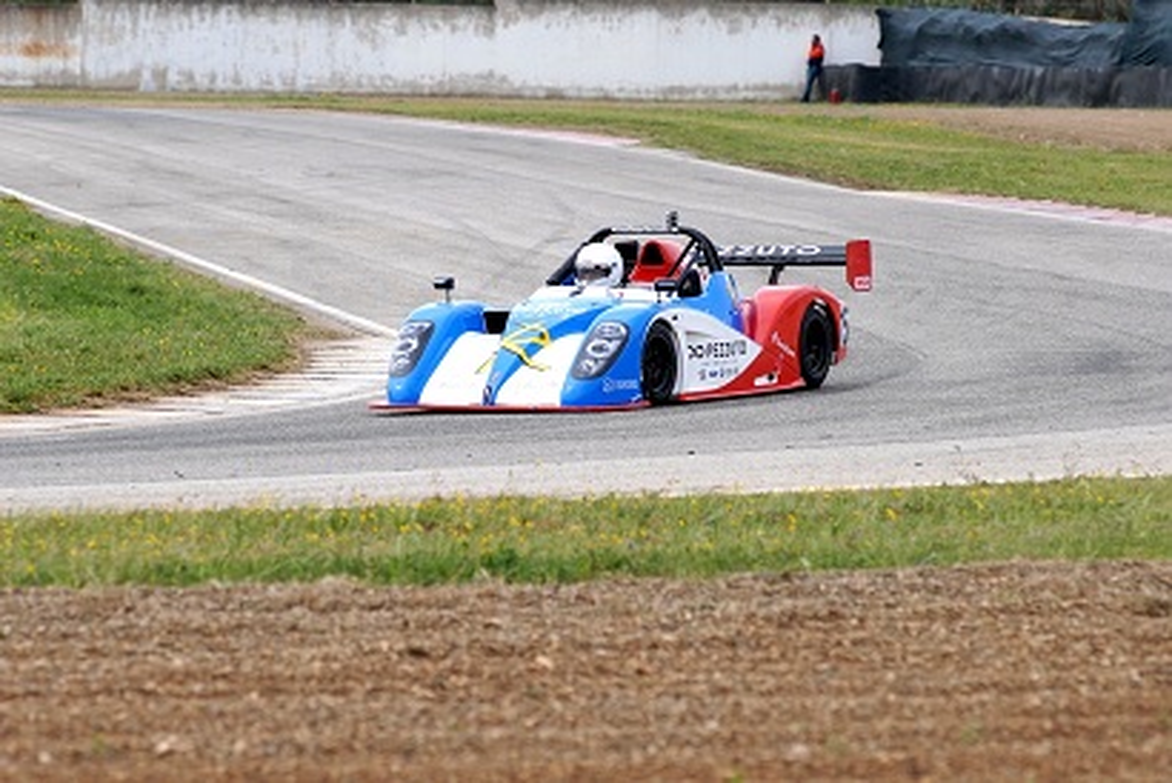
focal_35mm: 232
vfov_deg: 5.9
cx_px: 586
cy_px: 392
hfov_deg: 8.8
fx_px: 7574
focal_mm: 155
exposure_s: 1/1250
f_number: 5
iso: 500
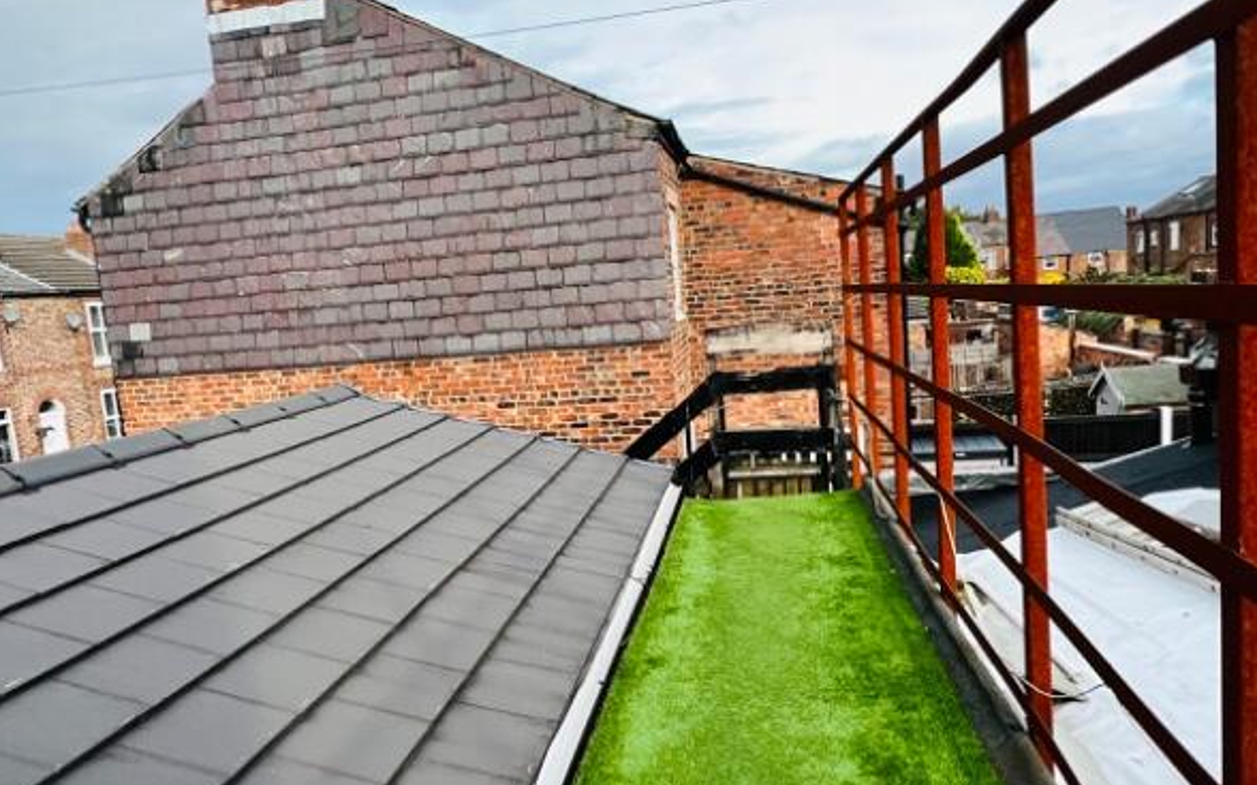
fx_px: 822
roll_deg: +4.7
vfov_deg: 51.0
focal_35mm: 24
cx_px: 545
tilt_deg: -7.7
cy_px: 421
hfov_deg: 74.5
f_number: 1.8
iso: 32
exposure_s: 1/499
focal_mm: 1.57
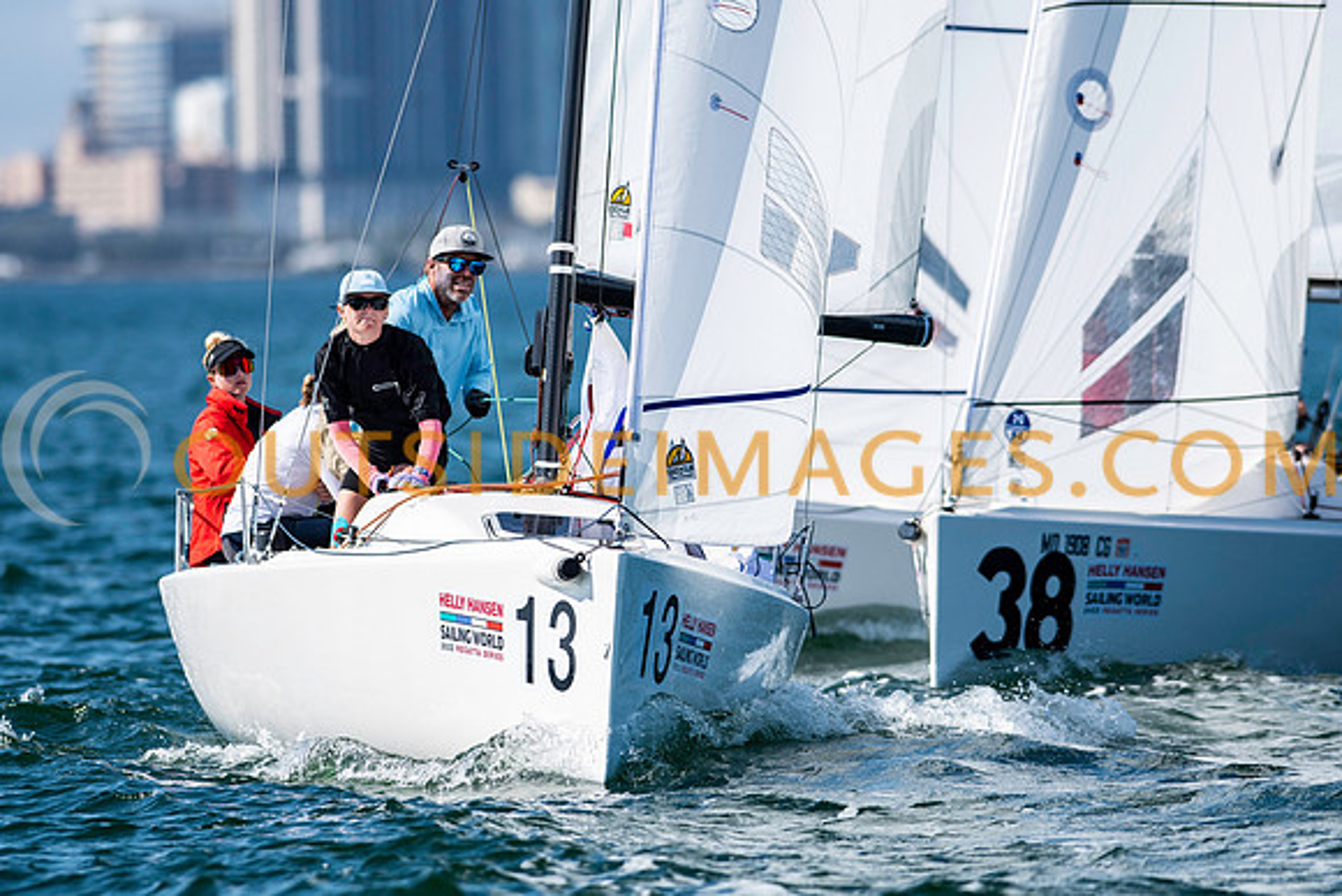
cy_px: 448
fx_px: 17149
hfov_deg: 4.5
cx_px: 671
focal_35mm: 460
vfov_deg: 3.0
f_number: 5
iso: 200
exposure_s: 1/3200
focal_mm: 300
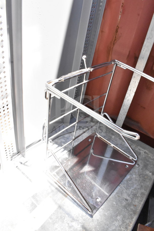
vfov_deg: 67.4
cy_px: 116
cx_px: 77
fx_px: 173
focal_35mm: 27
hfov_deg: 47.9
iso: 6400
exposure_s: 1/800
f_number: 14
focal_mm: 18
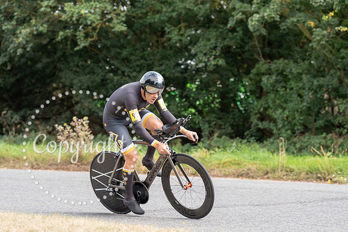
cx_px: 174
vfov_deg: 10.1
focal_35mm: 136
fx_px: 1315
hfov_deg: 15.1
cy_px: 116
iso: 640
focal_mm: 136
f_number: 4
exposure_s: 1/1000
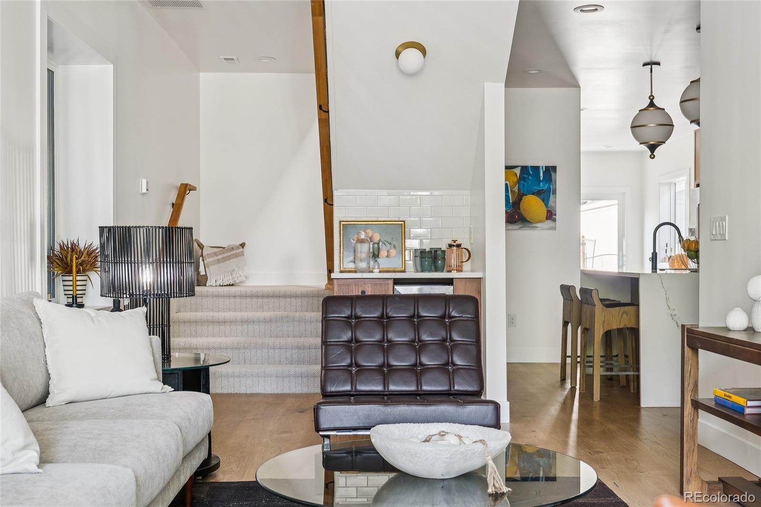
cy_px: 254
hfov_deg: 46.4
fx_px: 888
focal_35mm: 42
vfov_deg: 31.9
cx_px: 380
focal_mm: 28
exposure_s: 1/60
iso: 200
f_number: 4
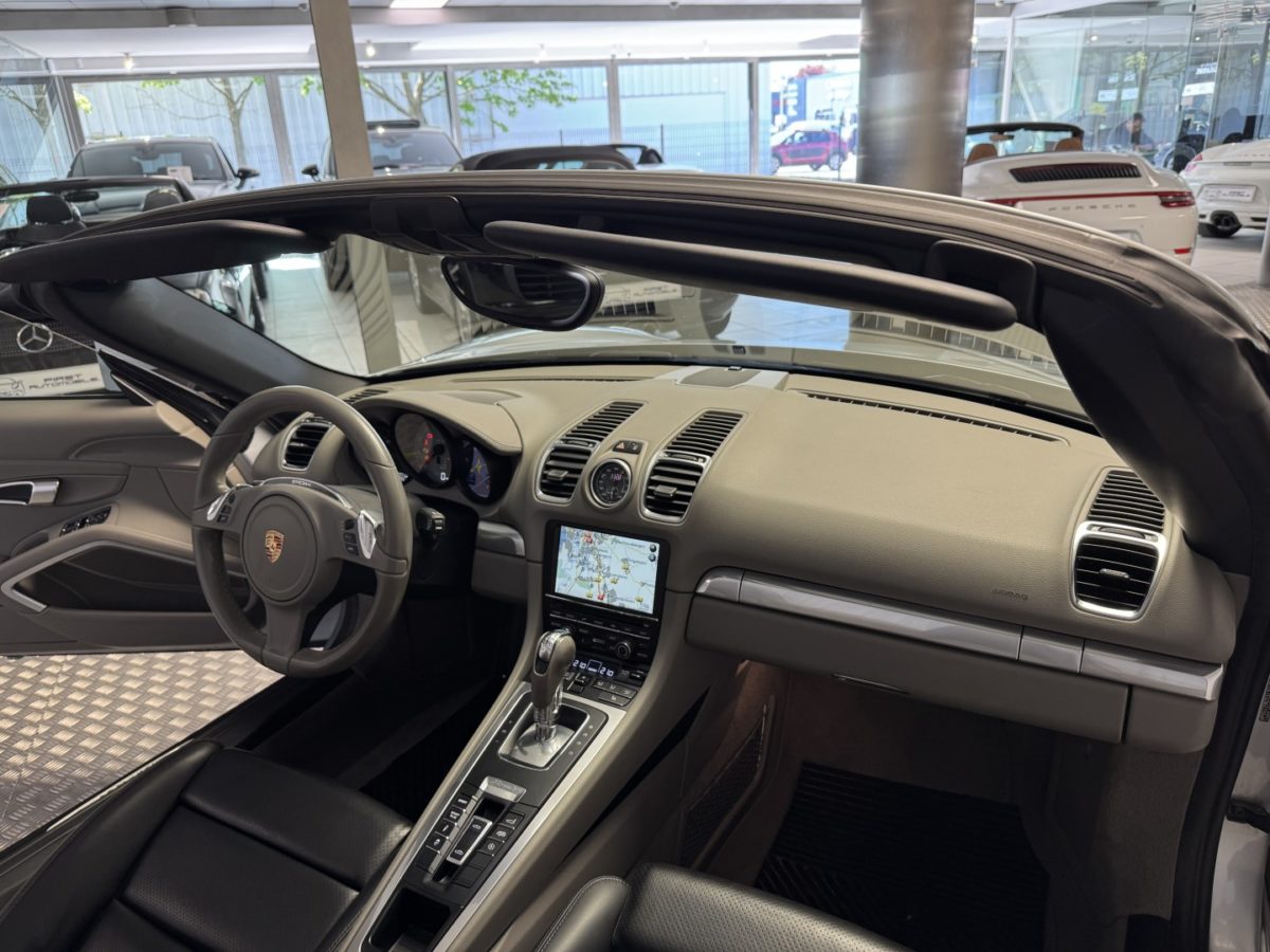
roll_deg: +3.8
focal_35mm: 24
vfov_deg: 56.8
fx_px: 881
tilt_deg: -20.5
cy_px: 476
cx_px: 635
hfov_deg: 71.6
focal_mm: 6.76
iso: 100
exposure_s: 1/90
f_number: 1.78
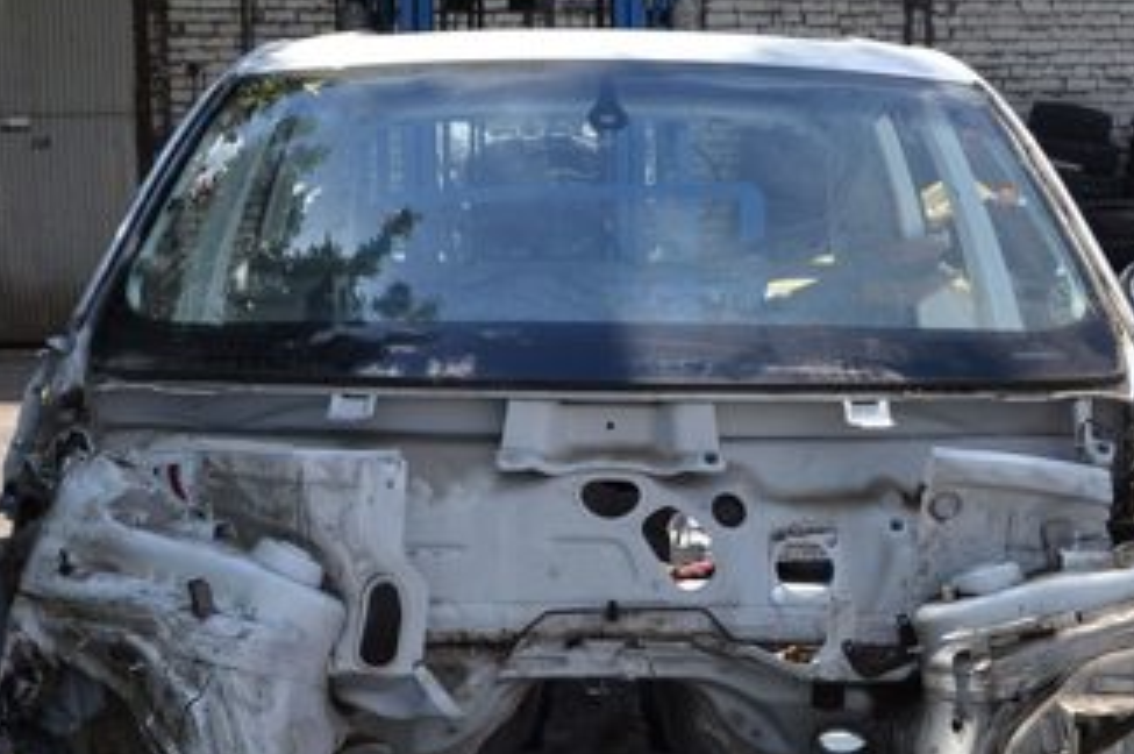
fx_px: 2234
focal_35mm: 71
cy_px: 590
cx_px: 600
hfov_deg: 28.5
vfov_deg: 19.0
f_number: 7.1
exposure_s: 1/200
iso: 100
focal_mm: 24
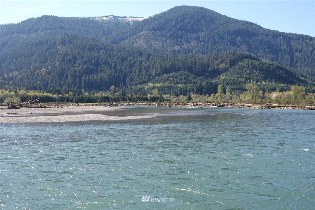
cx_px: 158
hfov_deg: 48.5
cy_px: 105
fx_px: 350
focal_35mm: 40
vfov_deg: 33.4
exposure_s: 1/160
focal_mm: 15
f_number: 6.3
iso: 160
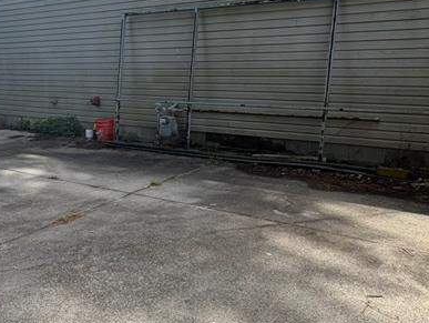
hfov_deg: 49.7
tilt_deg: -12.4
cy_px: 166
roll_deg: -0.1
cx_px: 164
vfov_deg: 38.7
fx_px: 459
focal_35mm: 37
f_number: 2.2
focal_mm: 2.22
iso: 40
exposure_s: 1/613
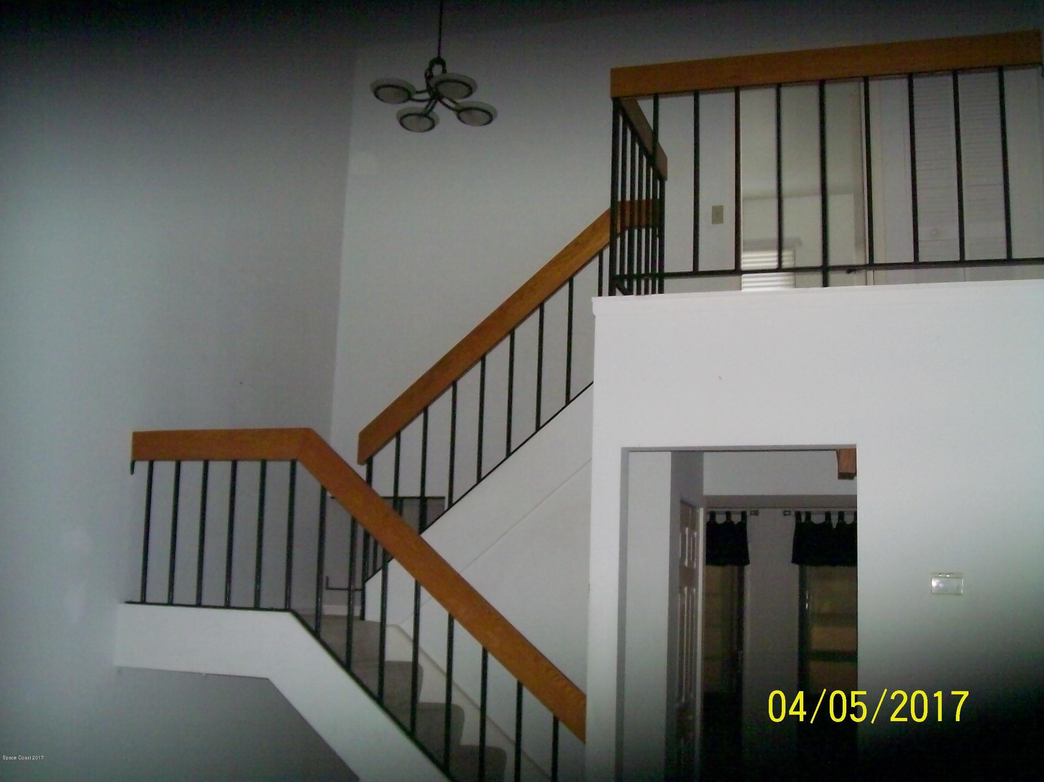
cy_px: 391
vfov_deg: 39.6
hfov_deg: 51.4
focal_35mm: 36
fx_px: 1086
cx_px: 522
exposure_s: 1/64
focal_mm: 6
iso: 160
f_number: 2.7
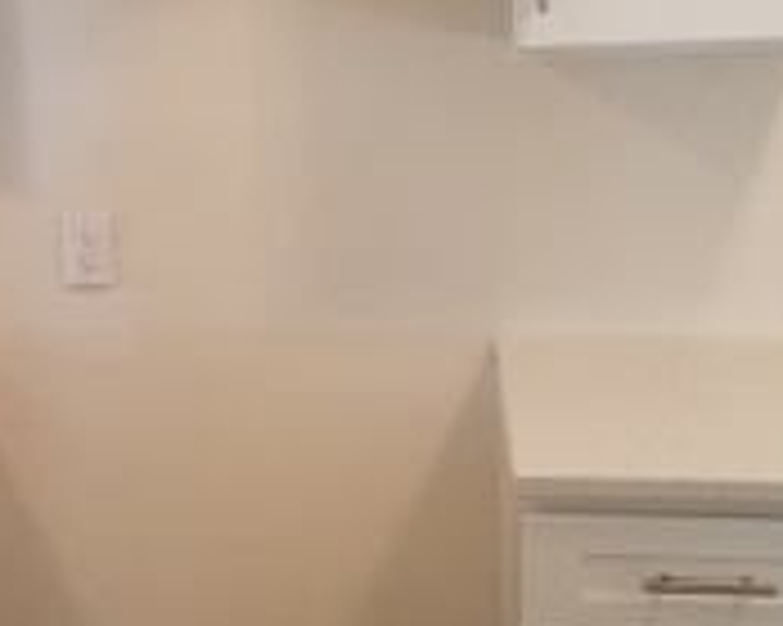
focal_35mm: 70
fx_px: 1621
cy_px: 320
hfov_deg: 27.0
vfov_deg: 21.8
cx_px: 284
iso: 160
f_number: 1.7
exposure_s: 1/60
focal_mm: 4.2
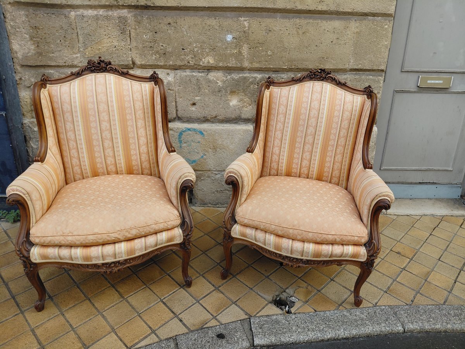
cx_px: 232
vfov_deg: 54.9
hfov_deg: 69.4
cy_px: 174
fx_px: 336
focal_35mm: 25
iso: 50
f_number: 1.8
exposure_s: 1/390
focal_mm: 4.69
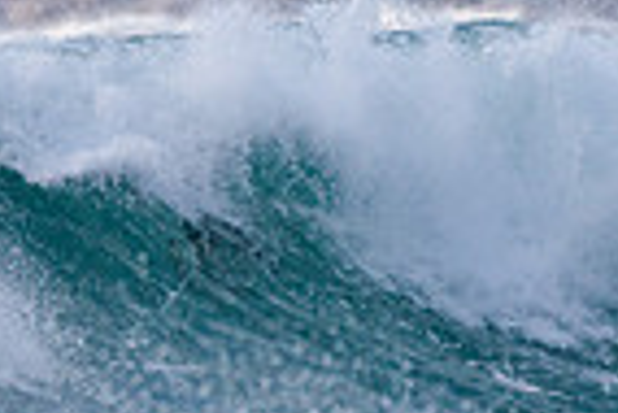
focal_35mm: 2504
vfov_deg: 0.6
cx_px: -300
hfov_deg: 0.8
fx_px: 43029
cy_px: 194
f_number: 5.6
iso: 180
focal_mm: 500
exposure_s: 1/2000
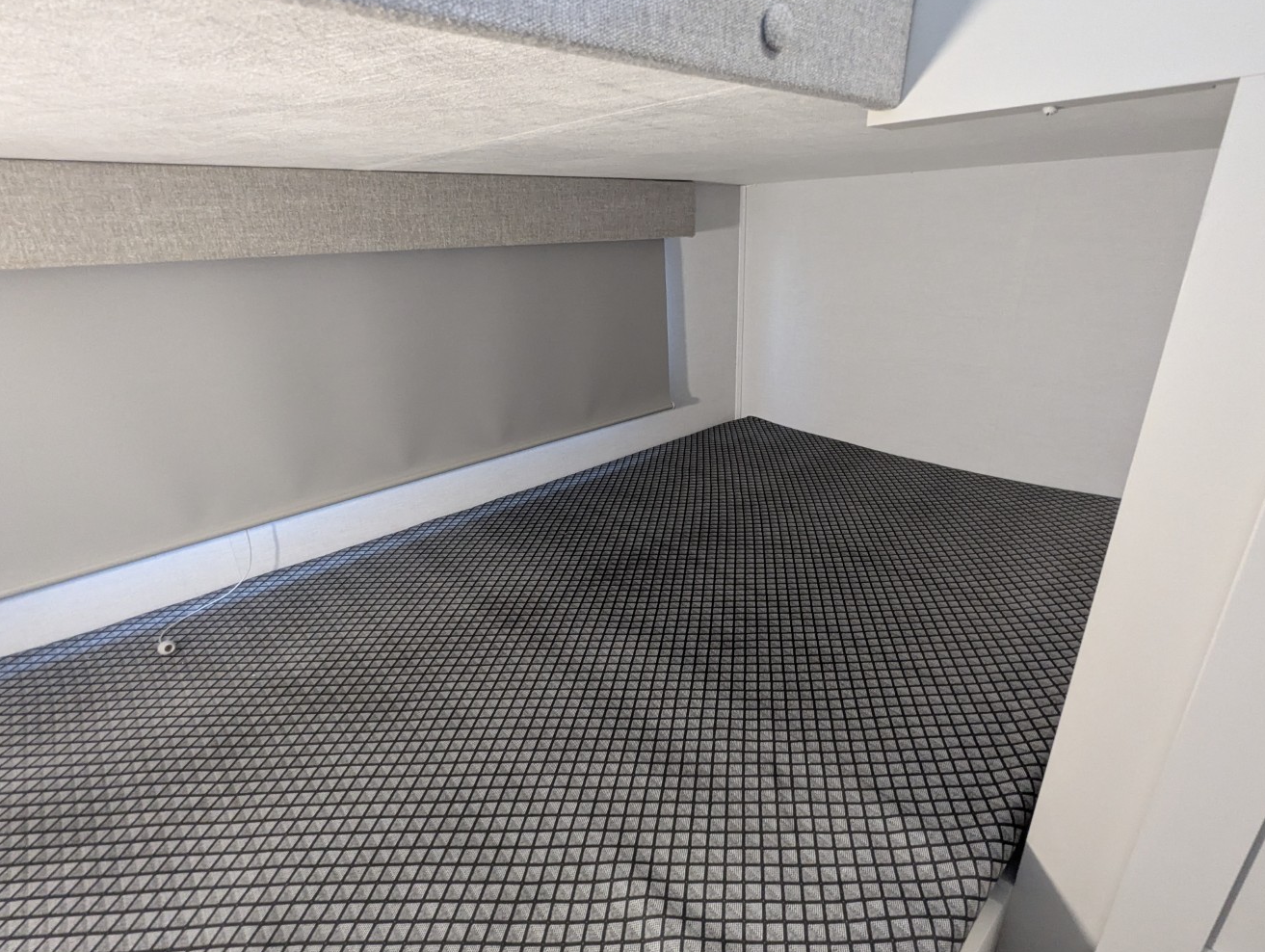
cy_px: 497
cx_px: 669
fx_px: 622
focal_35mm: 17
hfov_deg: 90.9
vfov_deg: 74.8
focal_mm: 2.35
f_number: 2.2
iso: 667
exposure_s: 1/62.8
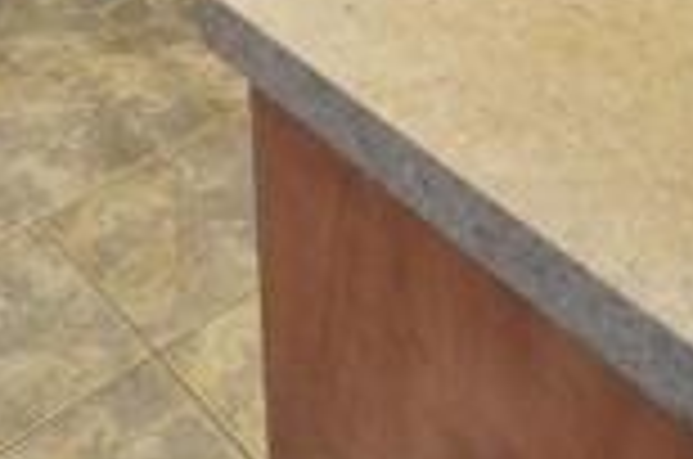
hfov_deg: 31.4
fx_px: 1229
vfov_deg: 17.1
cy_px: -382
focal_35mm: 64
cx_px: 423
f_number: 4
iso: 400
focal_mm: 10
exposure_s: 1/60
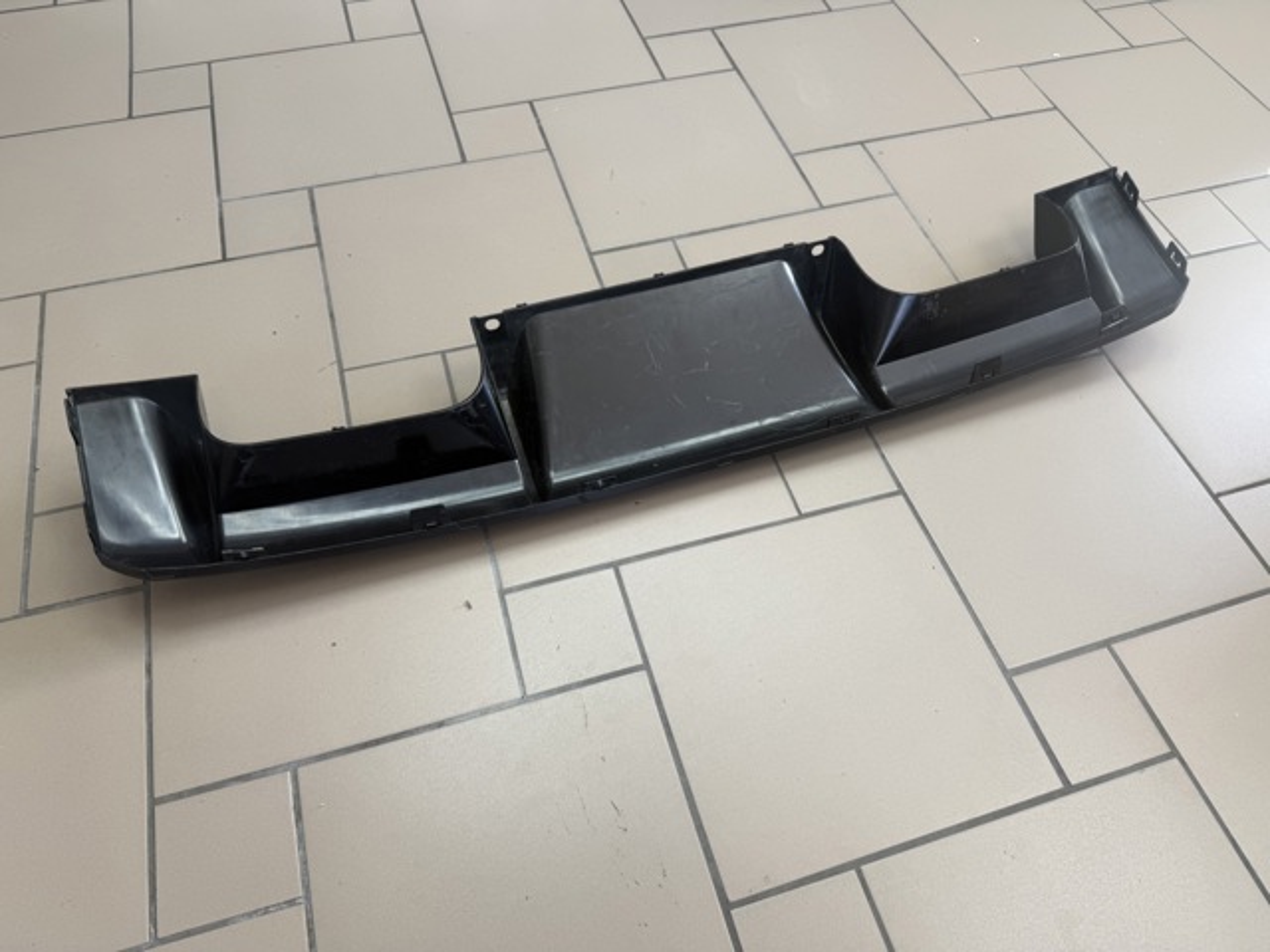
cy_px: 476
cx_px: 635
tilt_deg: -55.7
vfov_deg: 56.8
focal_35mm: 24
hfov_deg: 71.6
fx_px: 881
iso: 64
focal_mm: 6.76
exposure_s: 1/121
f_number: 1.78
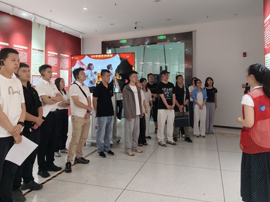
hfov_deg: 58.3
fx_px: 242
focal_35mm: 31
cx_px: 125
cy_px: 73
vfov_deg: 45.0
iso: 167
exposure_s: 1/100
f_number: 2.8
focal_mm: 7
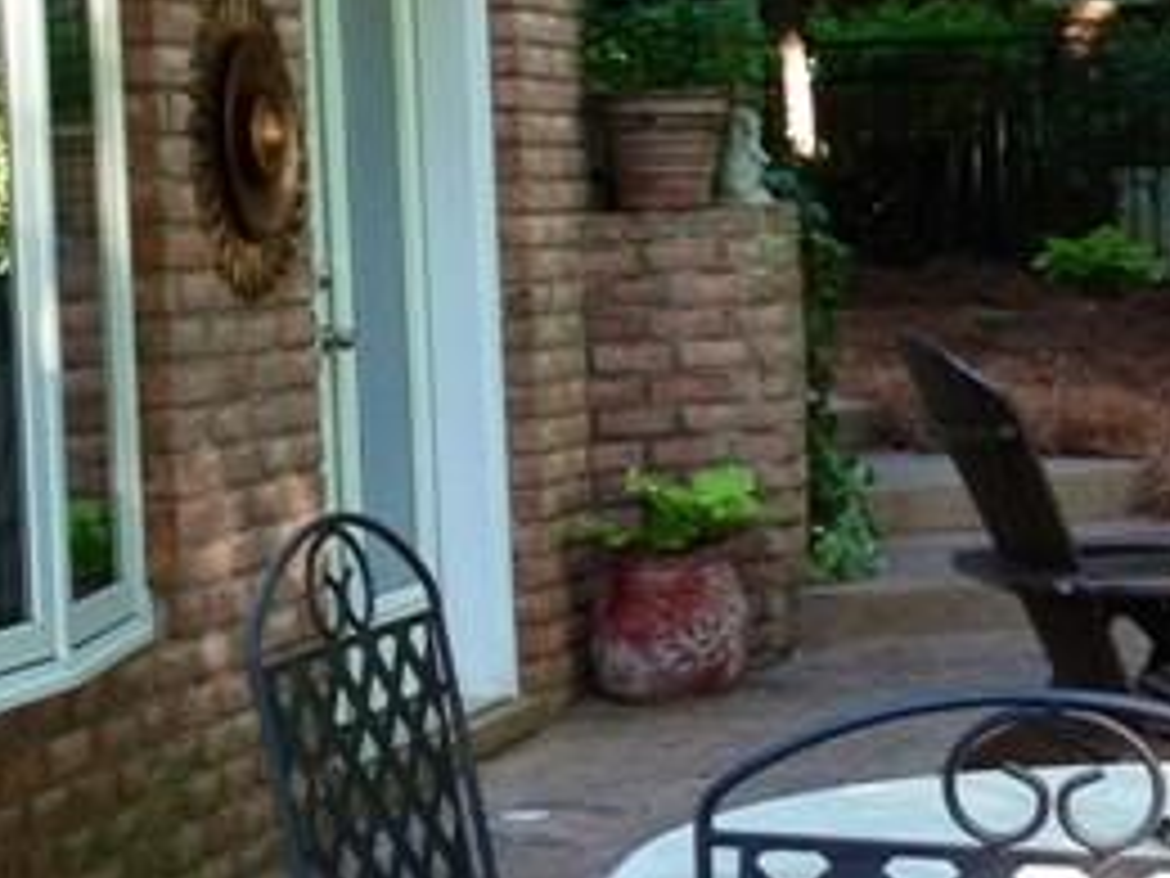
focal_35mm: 130
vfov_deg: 11.4
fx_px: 4394
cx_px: 1125
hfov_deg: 14.9
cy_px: 311
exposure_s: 1/60
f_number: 2.4
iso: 64
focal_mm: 4.13
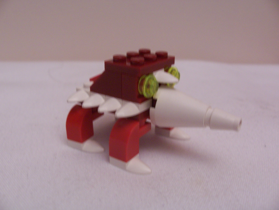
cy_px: 105
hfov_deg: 52.6
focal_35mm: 35
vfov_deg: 40.7
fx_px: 282
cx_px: 140
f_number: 2.8
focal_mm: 6
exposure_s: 1/20
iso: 140
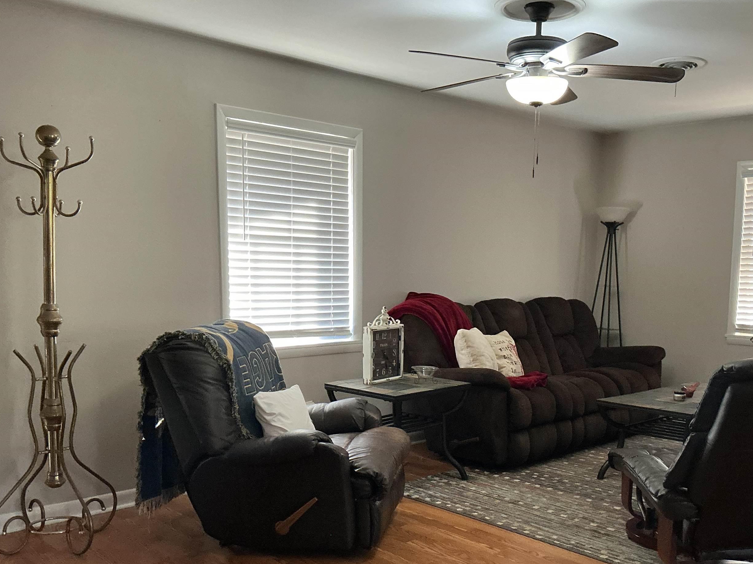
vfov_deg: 40.4
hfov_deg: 52.3
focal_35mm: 35
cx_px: 452
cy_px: 350
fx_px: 761
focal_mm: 3
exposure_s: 1/60
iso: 200
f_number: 1.8
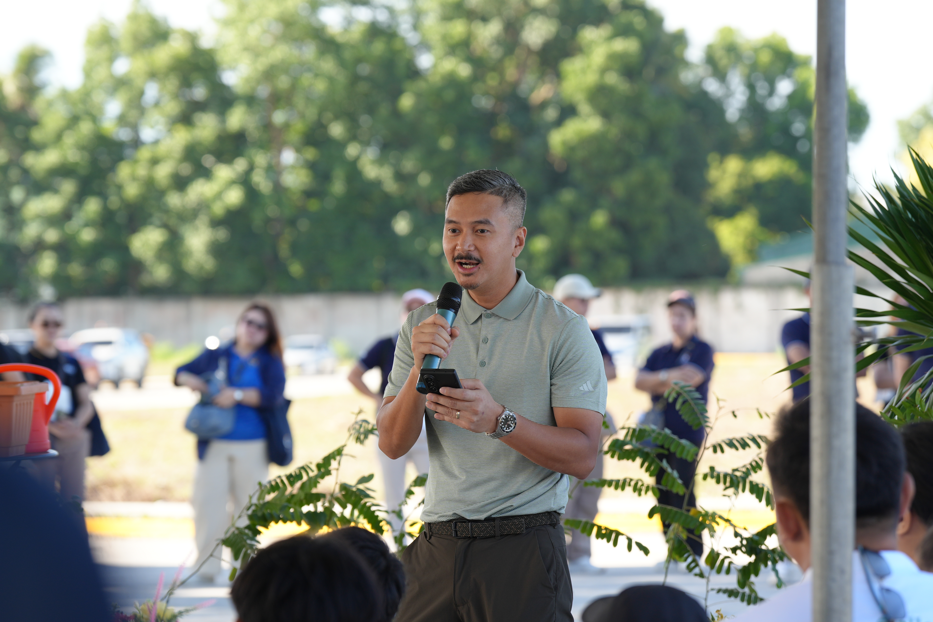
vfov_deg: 7.9
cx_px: 466
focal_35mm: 174
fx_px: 4509
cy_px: 311
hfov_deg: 11.8
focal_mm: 116
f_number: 4
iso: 100
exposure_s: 1/200
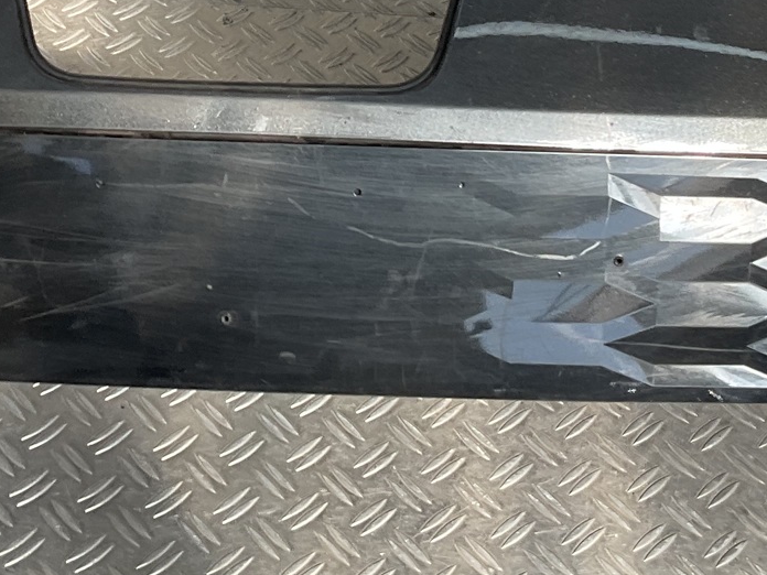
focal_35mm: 84
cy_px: -45
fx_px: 1861
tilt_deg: -42.6
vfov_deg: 17.0
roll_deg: -4.1
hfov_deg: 23.2
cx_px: 240
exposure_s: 1/383
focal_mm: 3
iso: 16
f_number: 1.8
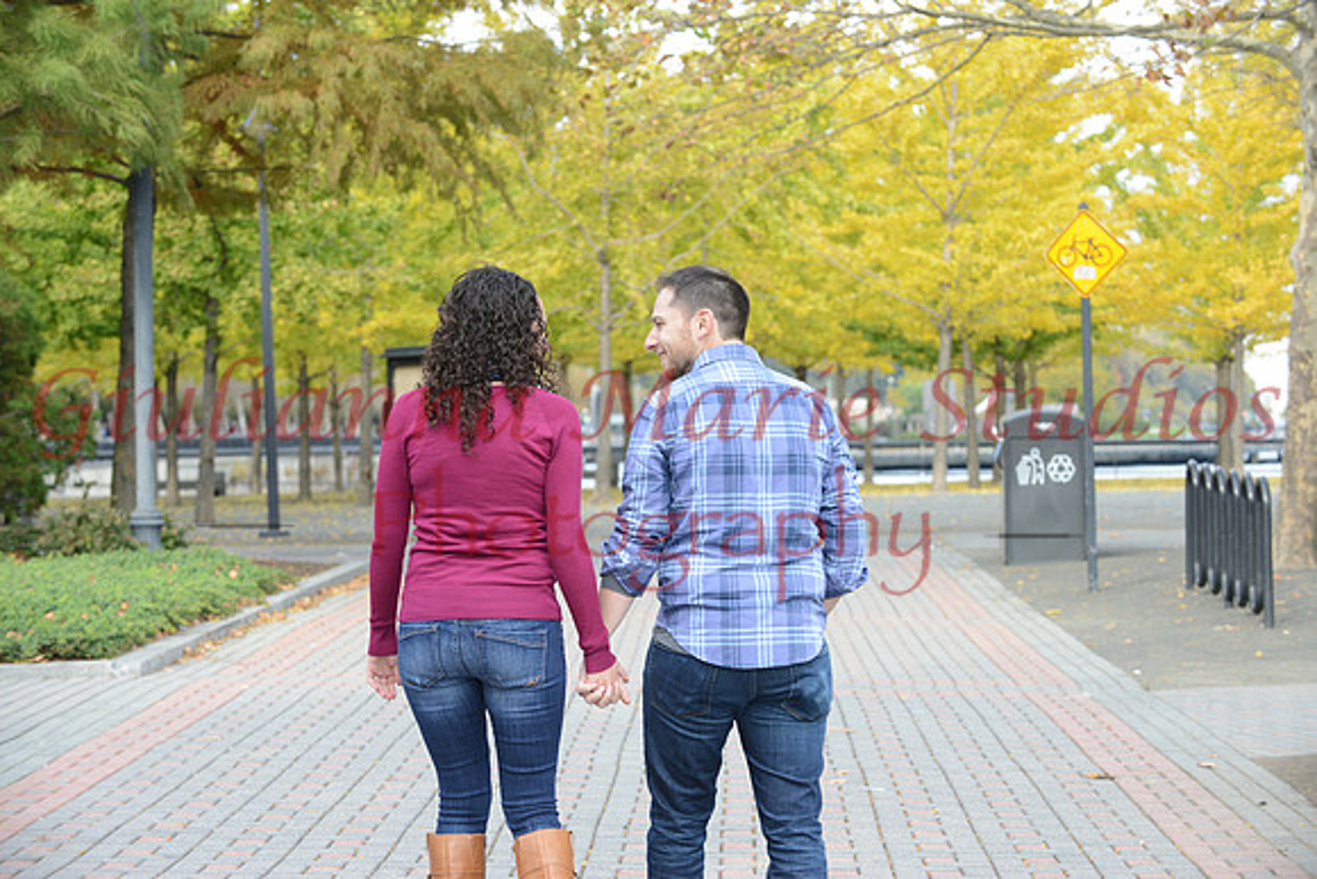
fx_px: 3476
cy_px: 440
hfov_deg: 21.5
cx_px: 658
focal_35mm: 95
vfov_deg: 14.4
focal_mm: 95
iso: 500
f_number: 8
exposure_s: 1/250
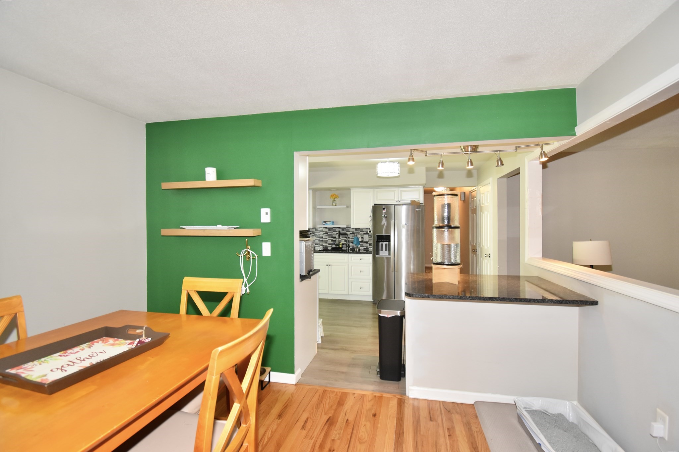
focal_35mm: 15
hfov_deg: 100.4
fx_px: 283
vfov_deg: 77.3
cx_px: 340
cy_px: 226
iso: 800
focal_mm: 10
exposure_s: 1/80
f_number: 4.5
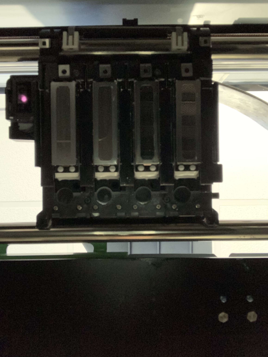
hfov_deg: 44.2
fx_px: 330
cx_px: 134
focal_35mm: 32
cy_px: 178
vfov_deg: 56.8
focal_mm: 2.87
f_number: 2.2
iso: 1600
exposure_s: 1/15
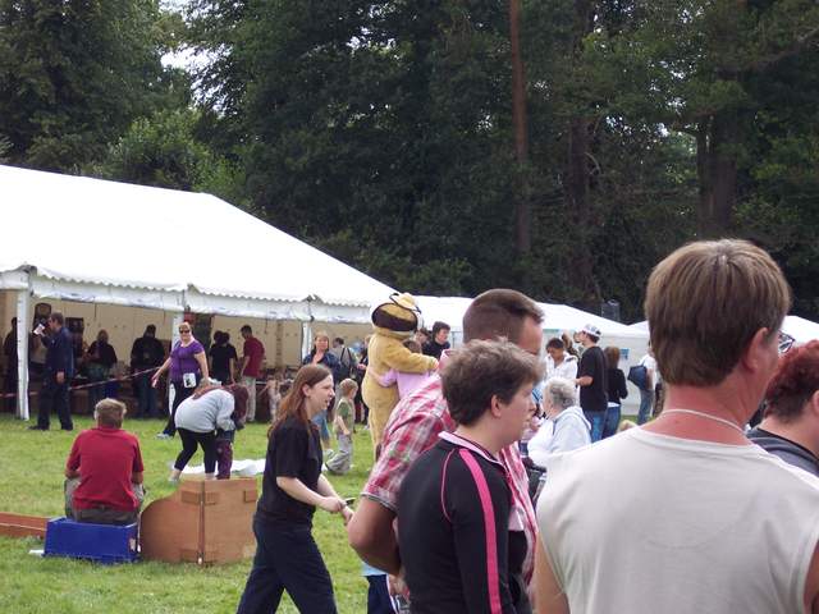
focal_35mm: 114
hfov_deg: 17.3
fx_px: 2697
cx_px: 410
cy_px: 307
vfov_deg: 13.0
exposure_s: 1/350
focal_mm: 24
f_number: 4.8
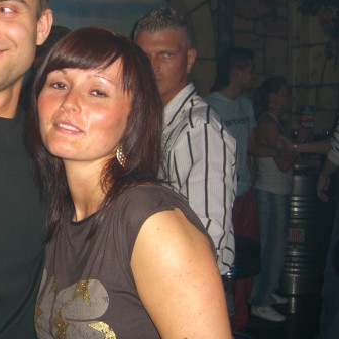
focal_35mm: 60
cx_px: 37
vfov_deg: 28.5
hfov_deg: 27.6
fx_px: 665
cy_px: 122
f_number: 2.8
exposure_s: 1/60
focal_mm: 7.9
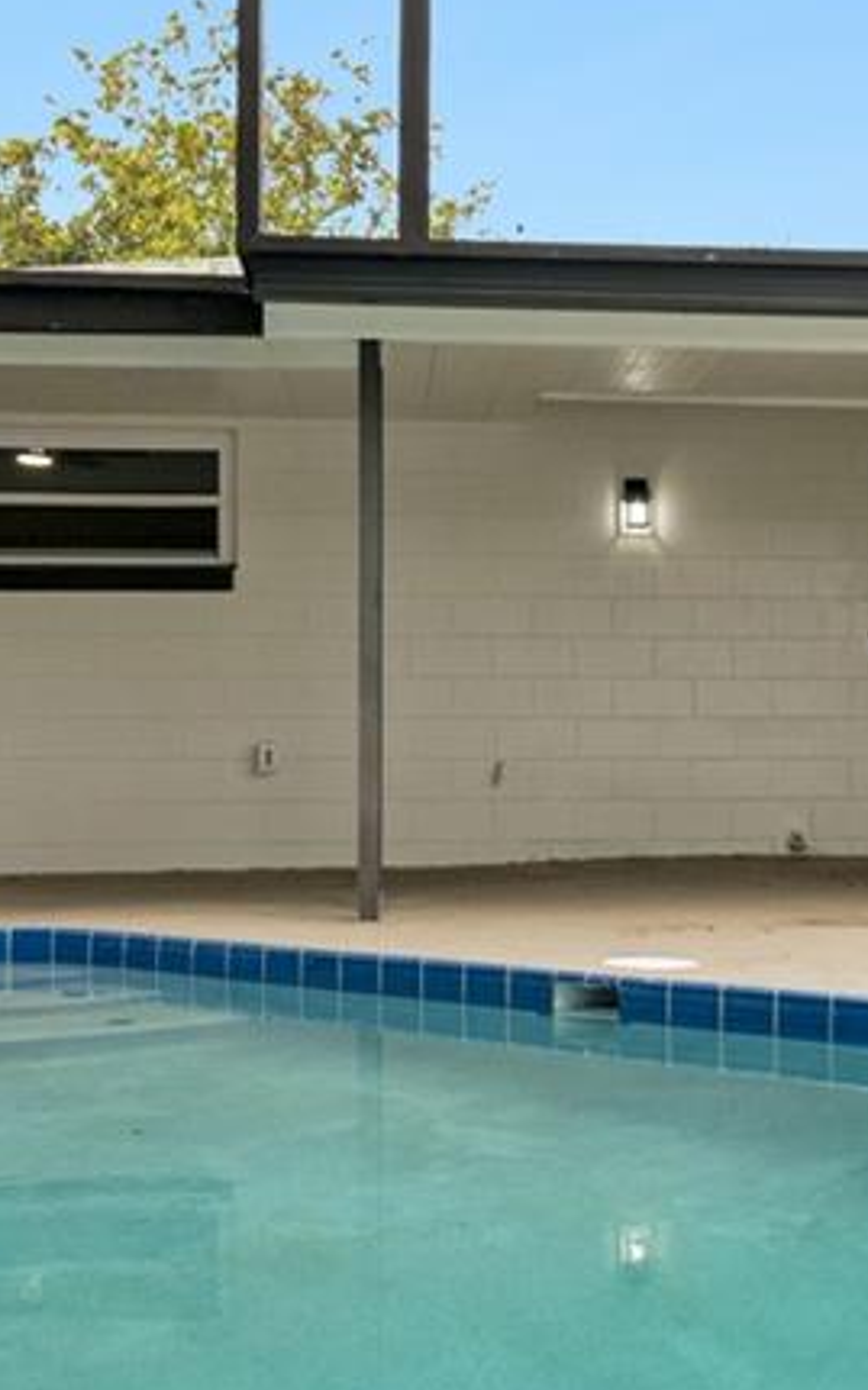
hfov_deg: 24.2
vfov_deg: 38.2
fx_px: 2008
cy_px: 748
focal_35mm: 53
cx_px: 610
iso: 200
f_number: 9
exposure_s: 1/100
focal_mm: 14
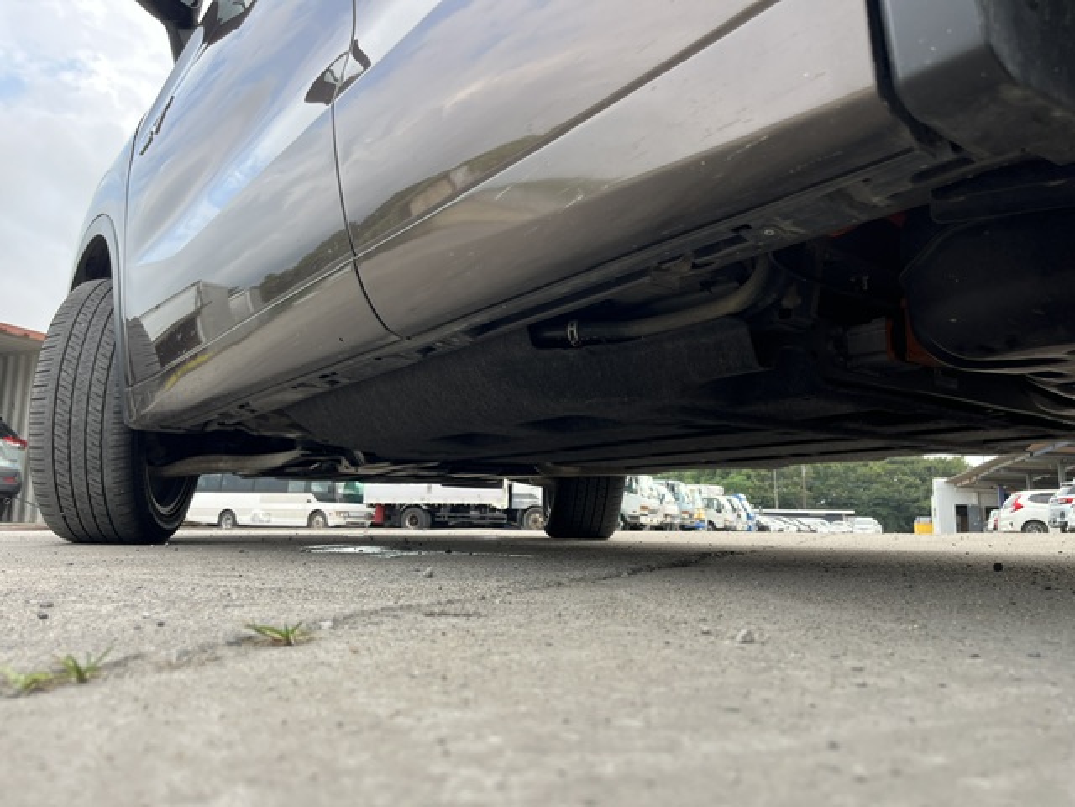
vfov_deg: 53.1
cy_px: 404
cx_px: 538
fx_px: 807
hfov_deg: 67.3
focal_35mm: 26
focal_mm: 5.1
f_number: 1.6
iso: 50
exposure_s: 1/532
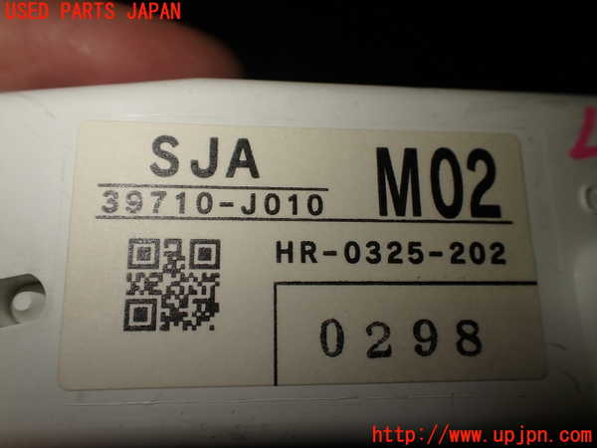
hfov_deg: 60.0
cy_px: 224
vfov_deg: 46.8
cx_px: 298
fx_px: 517
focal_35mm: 30
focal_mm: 5.4
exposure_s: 1/200
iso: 100
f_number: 3.2
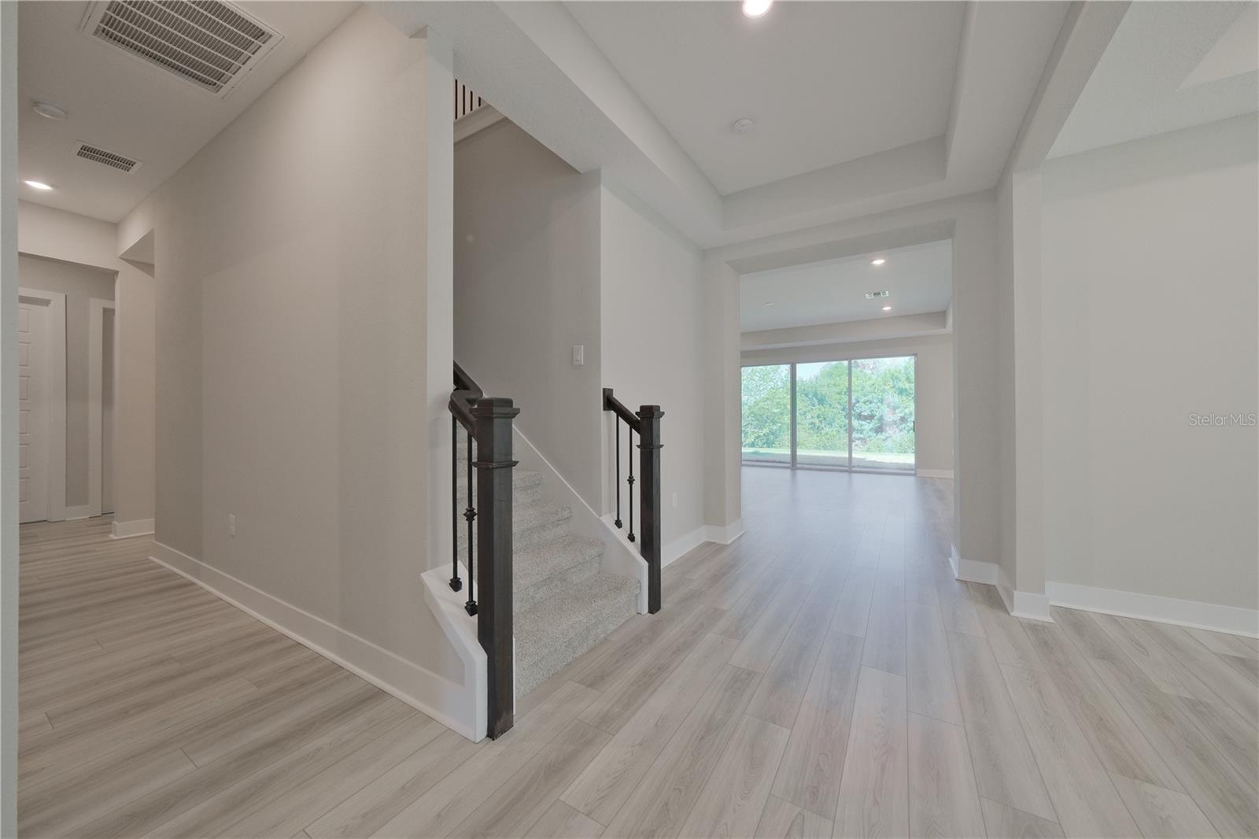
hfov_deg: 112.6
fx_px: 420
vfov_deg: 90.0
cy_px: 420
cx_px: 630
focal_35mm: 12
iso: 640
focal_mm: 8
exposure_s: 1/80
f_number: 4
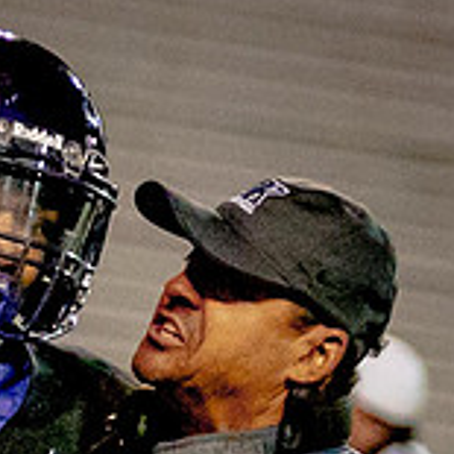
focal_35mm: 757
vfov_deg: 2.3
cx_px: 93
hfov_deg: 2.3
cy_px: 668
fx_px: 11233
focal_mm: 108
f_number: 2.8
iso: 6400
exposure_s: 1/1500
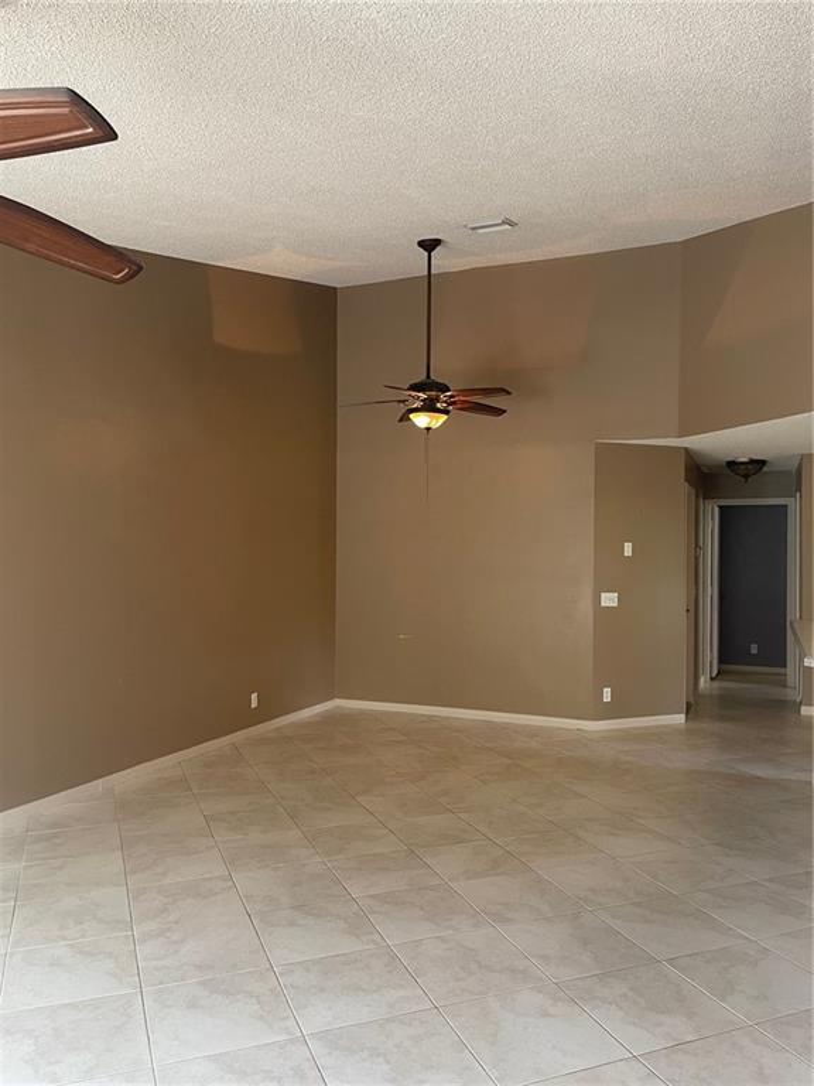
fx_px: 815
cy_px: 543
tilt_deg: +1.2
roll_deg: +0.4
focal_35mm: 26
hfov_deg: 53.1
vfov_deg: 67.3
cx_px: 407
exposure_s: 1/60
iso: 200
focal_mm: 5.1
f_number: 1.6
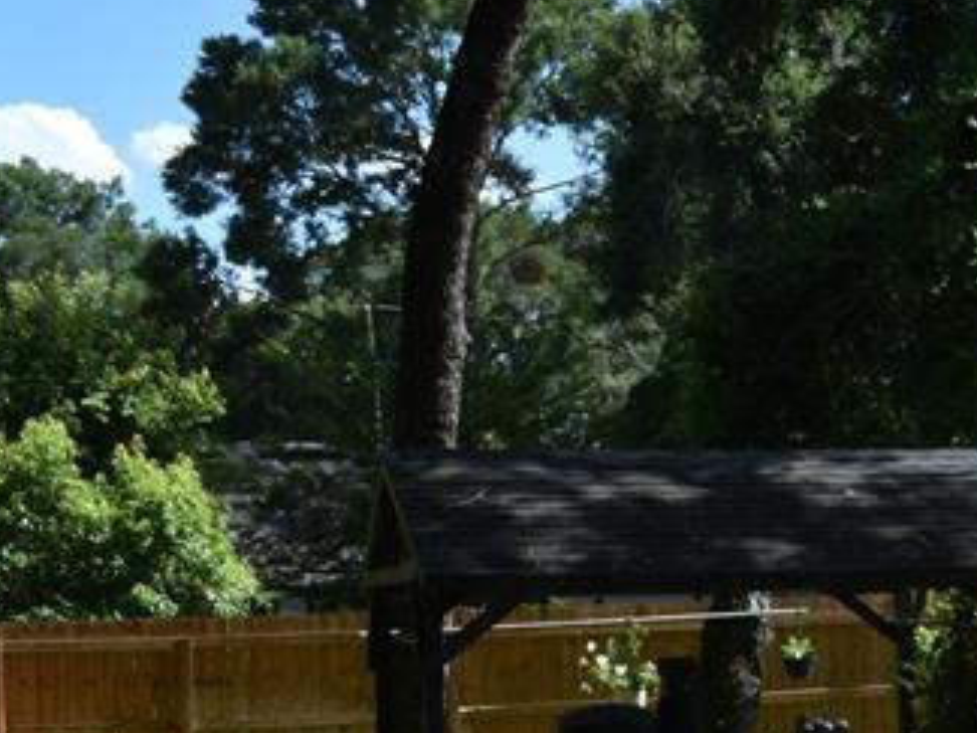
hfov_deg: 21.3
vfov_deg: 17.4
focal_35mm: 82
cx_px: 1312
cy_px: 787
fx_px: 2314
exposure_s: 1/200
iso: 100
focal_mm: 18
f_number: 8
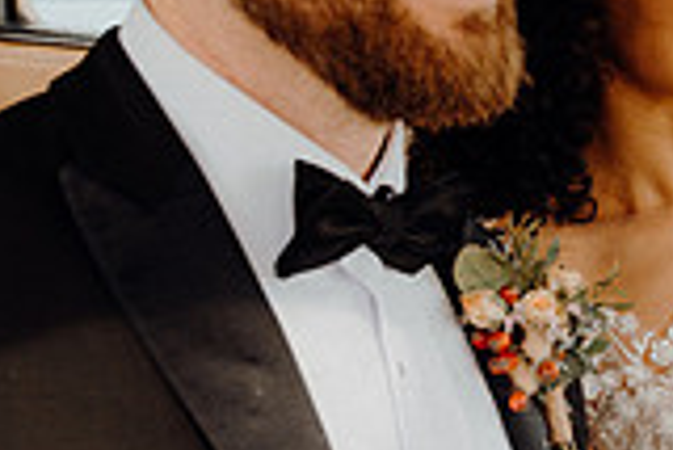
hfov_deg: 20.3
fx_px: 1759
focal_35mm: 94
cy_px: 267
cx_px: 803
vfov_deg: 14.6
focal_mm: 26
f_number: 3.5
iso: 250
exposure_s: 1/320
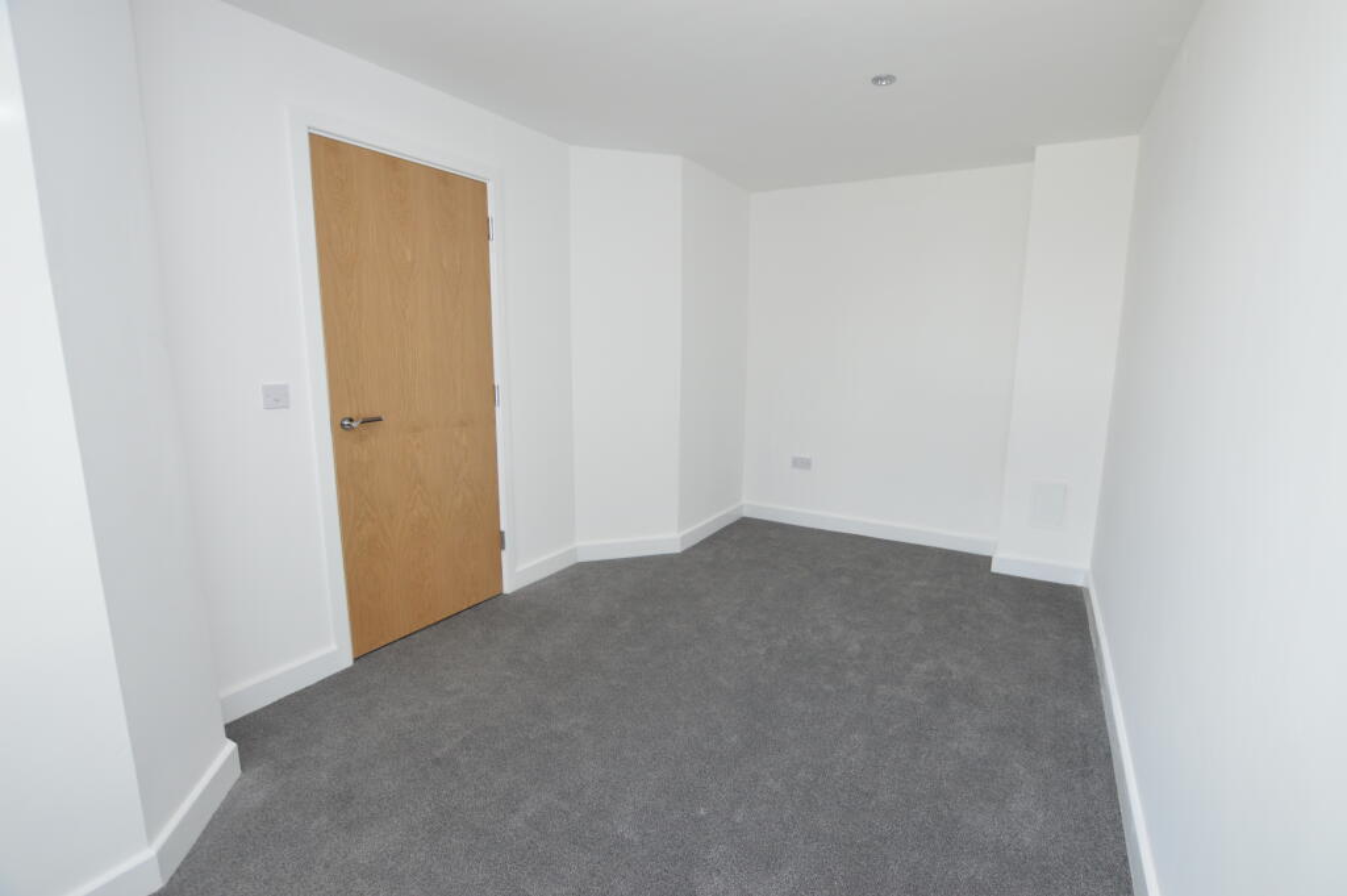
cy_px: 448
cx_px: 674
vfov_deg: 77.2
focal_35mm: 15
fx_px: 561
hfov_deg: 100.4
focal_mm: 10
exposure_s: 1/80
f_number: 4.5
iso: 400
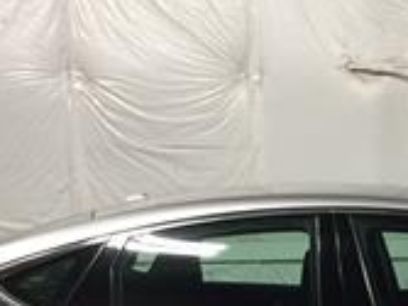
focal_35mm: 111
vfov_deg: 12.8
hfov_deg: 17.3
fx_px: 1307
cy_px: 428
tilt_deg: -11.2
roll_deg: +0.6
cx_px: 420
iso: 64
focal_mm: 4.15
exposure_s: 1/30
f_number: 2.2
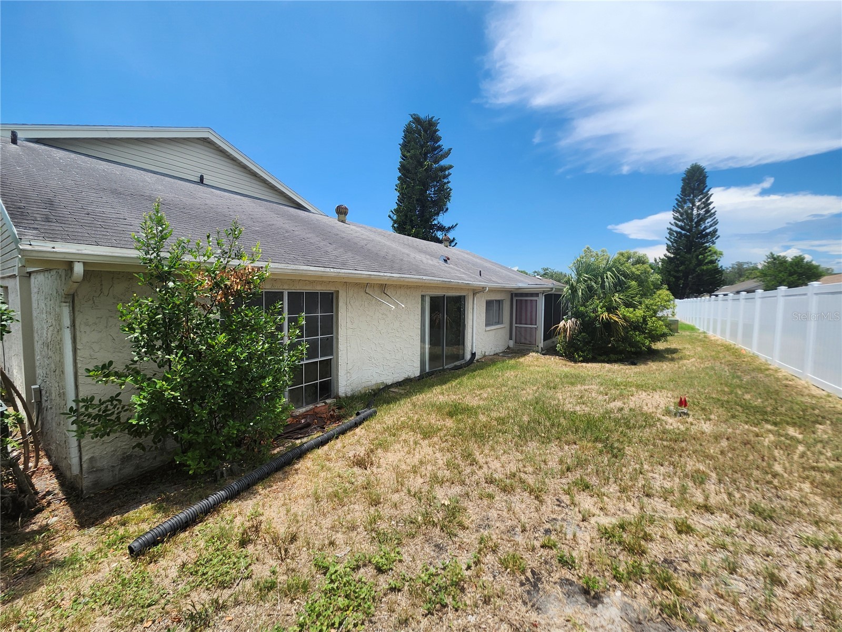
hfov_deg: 106.2
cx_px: 421
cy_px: 316
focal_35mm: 13
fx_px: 316
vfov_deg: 89.9
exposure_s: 1/1770
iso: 40
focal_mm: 1.74
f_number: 2.2
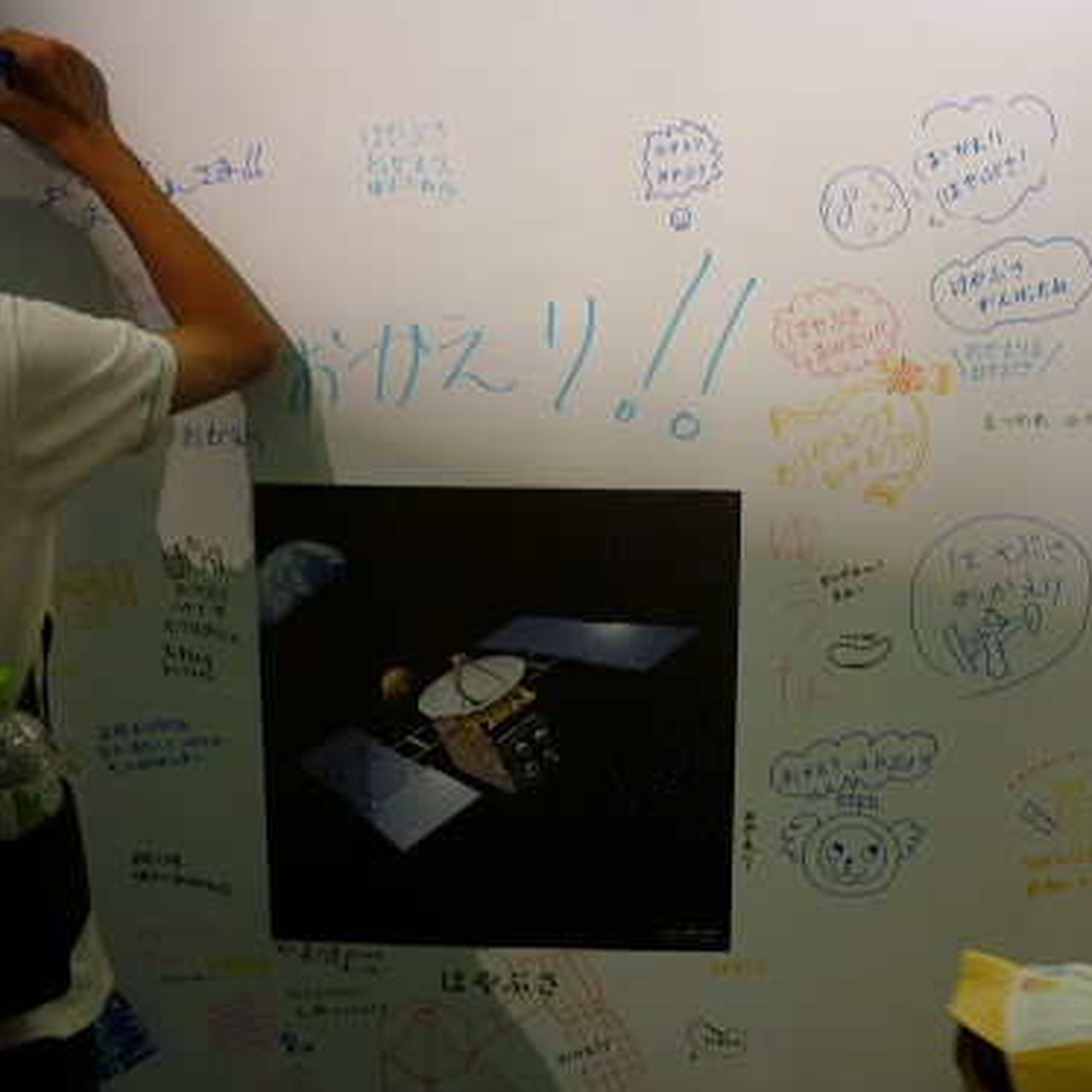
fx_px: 1428
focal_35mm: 40
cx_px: 700
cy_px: 536
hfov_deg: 41.5
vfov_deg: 41.9
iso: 80
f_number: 2.8
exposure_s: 1/40
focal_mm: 5.5
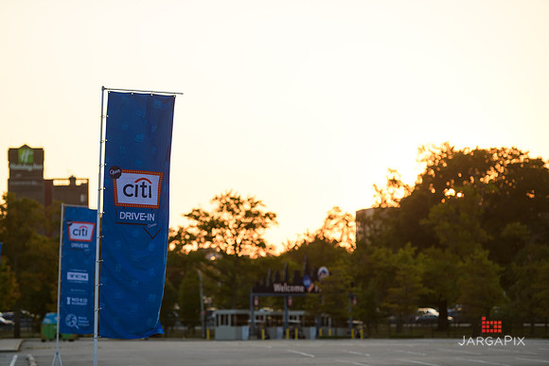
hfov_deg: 13.2
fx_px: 2364
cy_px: 183
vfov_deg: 8.9
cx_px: 274
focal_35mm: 155
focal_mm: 155
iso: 200
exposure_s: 1/640
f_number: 3.2
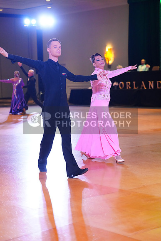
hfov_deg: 17.5
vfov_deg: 26.0
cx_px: 80
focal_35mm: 78
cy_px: 120
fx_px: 523
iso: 5000
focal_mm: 78
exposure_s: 1/500
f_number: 2.8
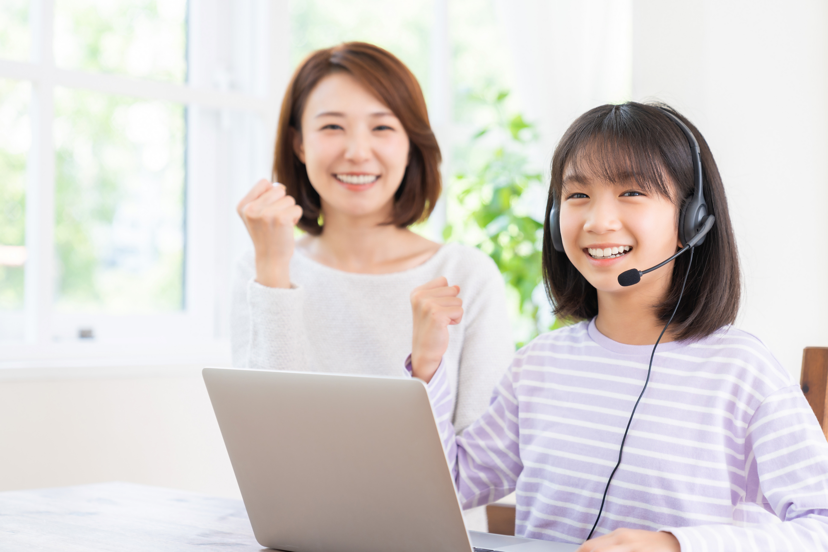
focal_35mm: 63
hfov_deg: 31.9
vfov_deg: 21.6
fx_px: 1449
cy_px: 276
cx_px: 414
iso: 200
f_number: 2.8
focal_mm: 63
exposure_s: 1/100
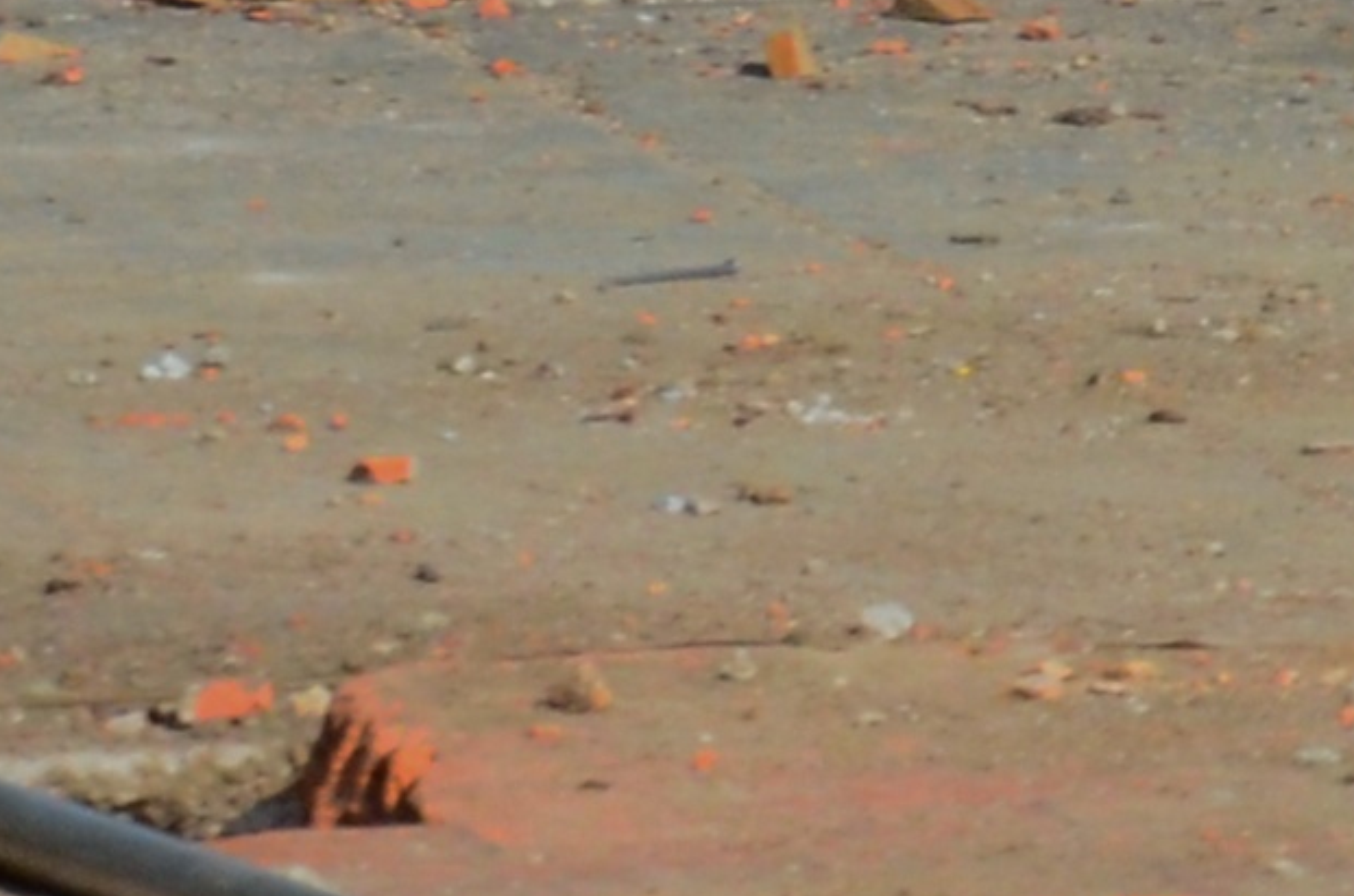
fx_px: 31258
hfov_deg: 2.5
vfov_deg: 1.6
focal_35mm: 833
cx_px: 4178
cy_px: -2457
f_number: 5.6
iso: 1000
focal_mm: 70
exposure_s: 1/1600
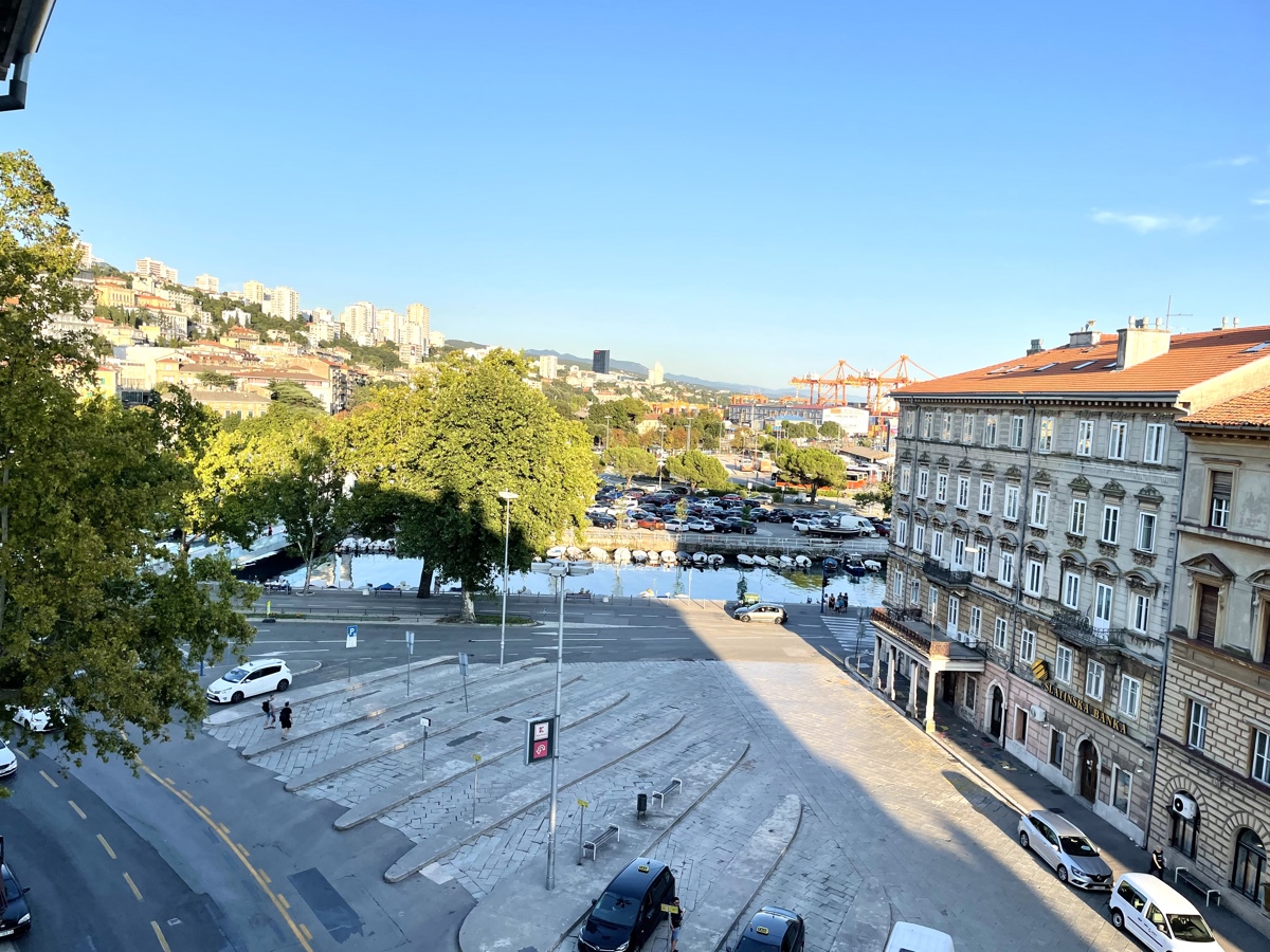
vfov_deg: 53.1
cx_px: 635
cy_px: 476
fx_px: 954
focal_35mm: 26
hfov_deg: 67.3
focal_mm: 4.2
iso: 32
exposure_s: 1/1770
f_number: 1.6
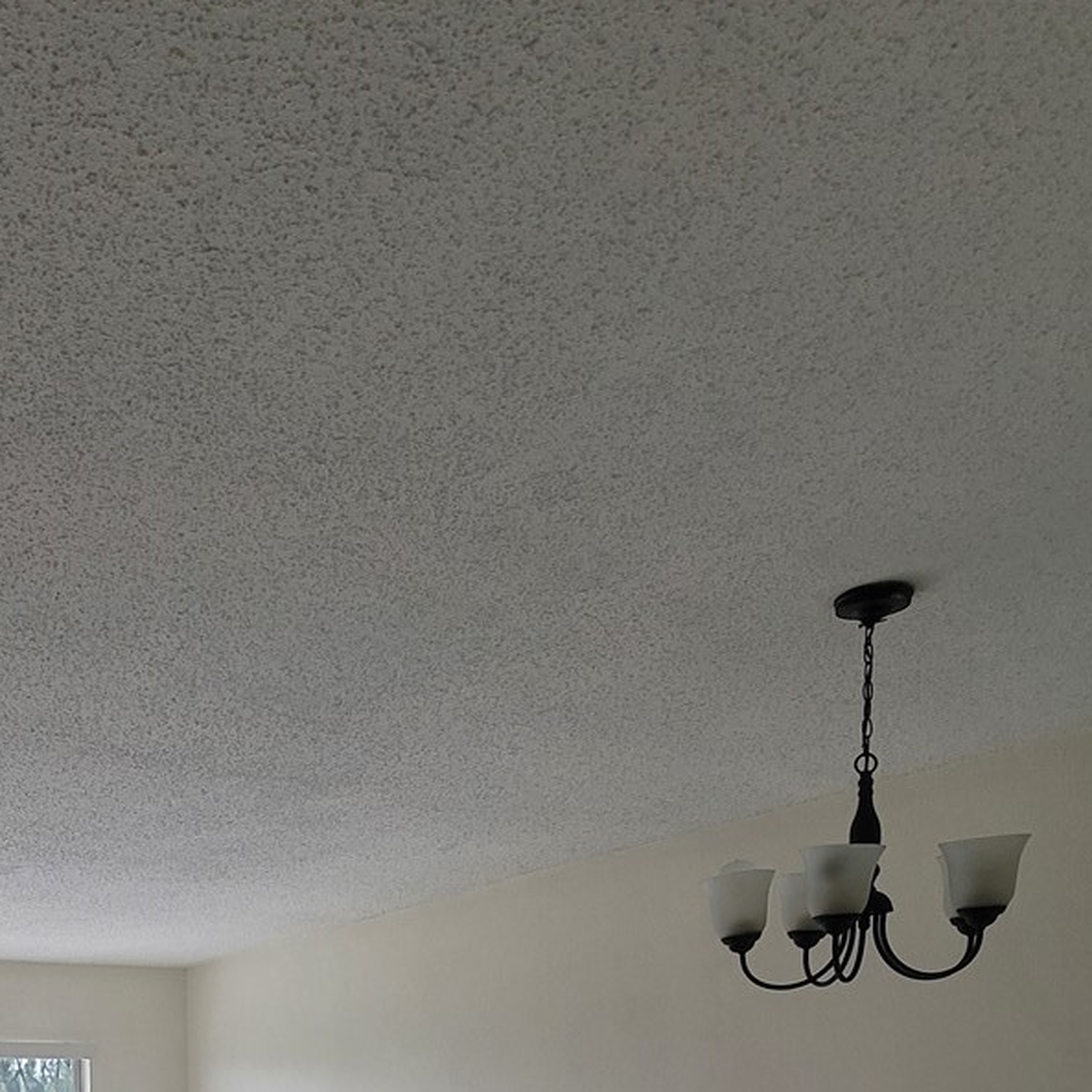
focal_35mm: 31
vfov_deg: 41.3
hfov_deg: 48.8
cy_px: 1217
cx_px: 182
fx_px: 1106
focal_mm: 2.2
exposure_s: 1/119
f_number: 2.2
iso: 100
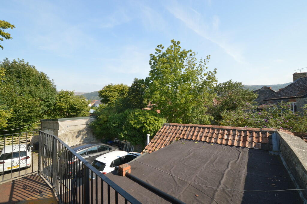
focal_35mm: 15
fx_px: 128
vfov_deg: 77.2
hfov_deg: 100.4
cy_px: 102
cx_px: 154
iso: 100
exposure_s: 1/200
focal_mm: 10
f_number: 7.1
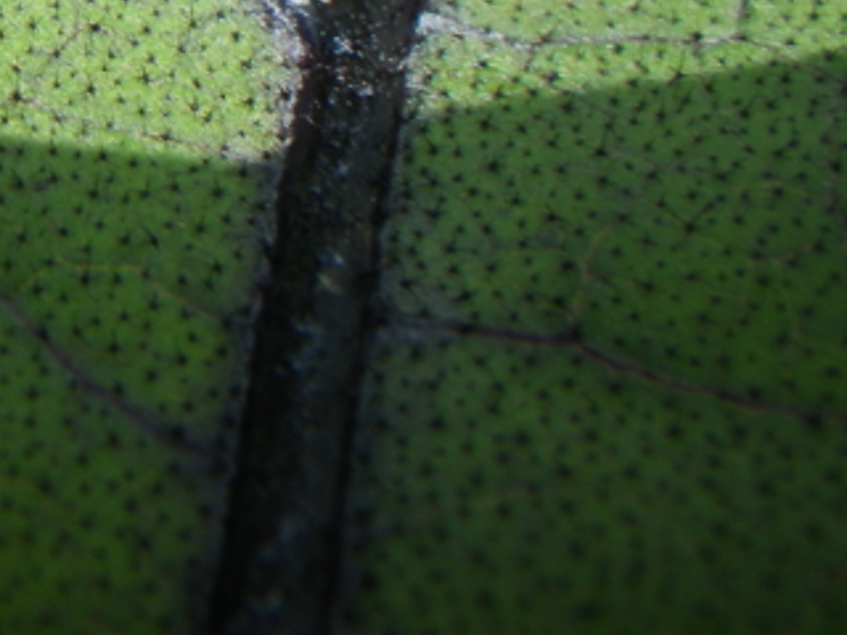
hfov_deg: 21.5
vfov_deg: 16.5
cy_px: -156
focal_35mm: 85
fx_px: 2080
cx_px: -151
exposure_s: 1/250
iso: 80
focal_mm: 6.1
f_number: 4.6
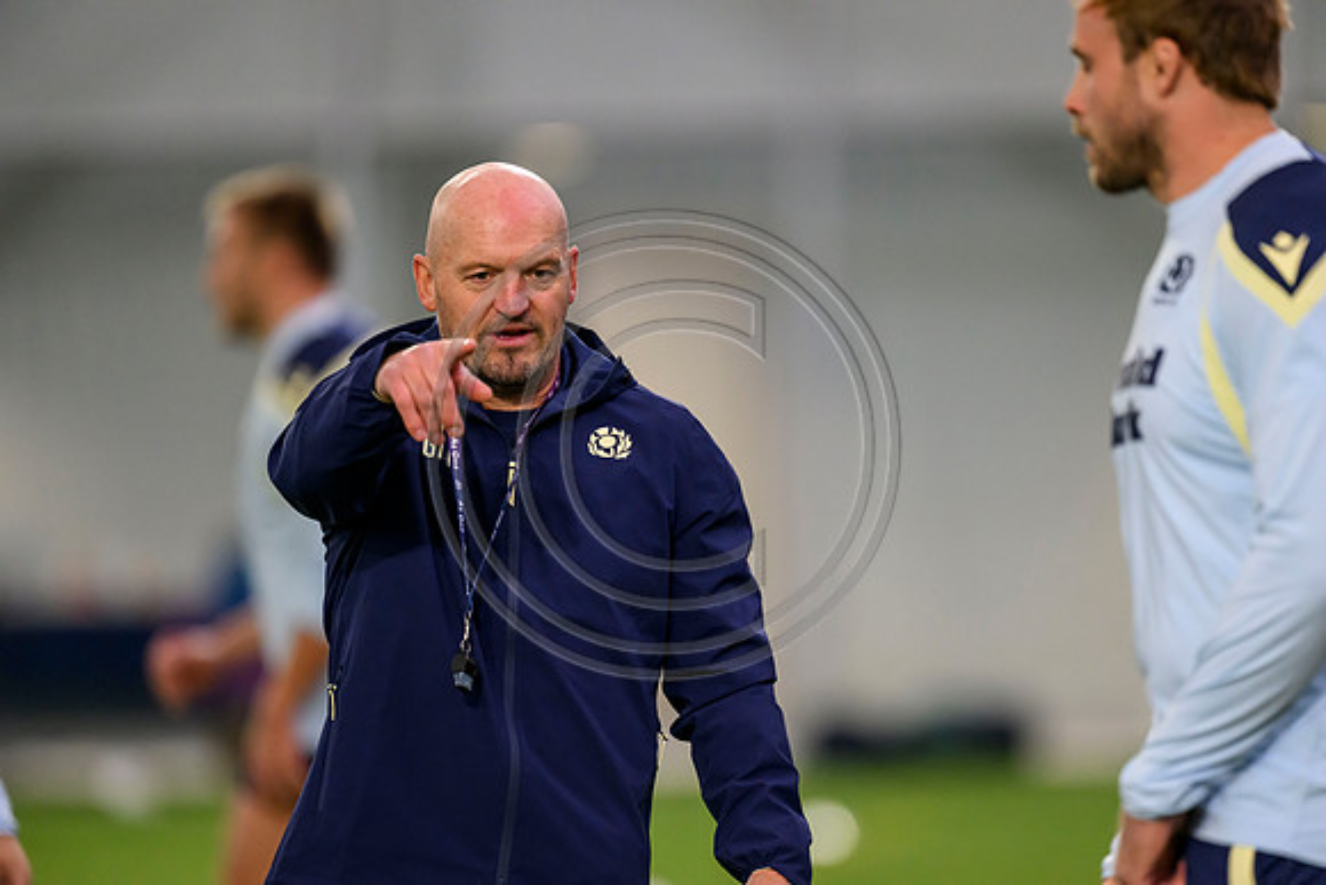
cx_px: 663
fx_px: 14736
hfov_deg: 5.2
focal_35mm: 400
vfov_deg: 3.4
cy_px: 442
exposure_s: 1/1250
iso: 5000
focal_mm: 400
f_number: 3.2
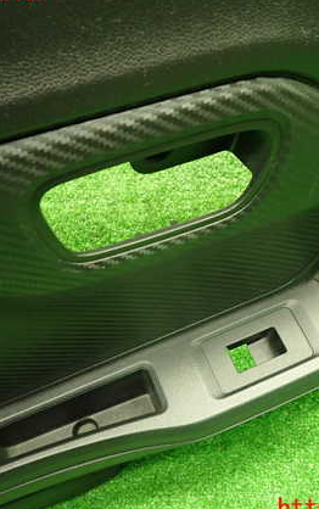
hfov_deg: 33.6
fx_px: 527
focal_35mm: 38
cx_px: 188
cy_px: 251
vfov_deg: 51.5
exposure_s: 1/30
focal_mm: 4.5
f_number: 2
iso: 640
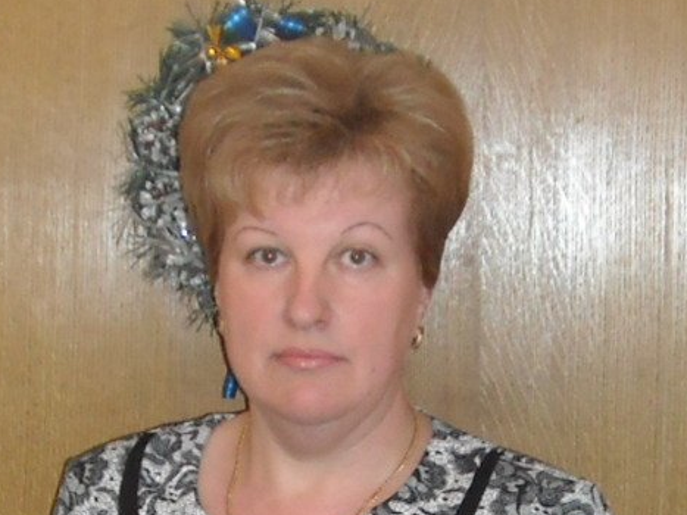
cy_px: 203
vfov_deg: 32.1
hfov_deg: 41.9
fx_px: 893
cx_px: 285
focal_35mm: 45
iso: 200
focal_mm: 5.7
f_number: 2.8
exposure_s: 1/60
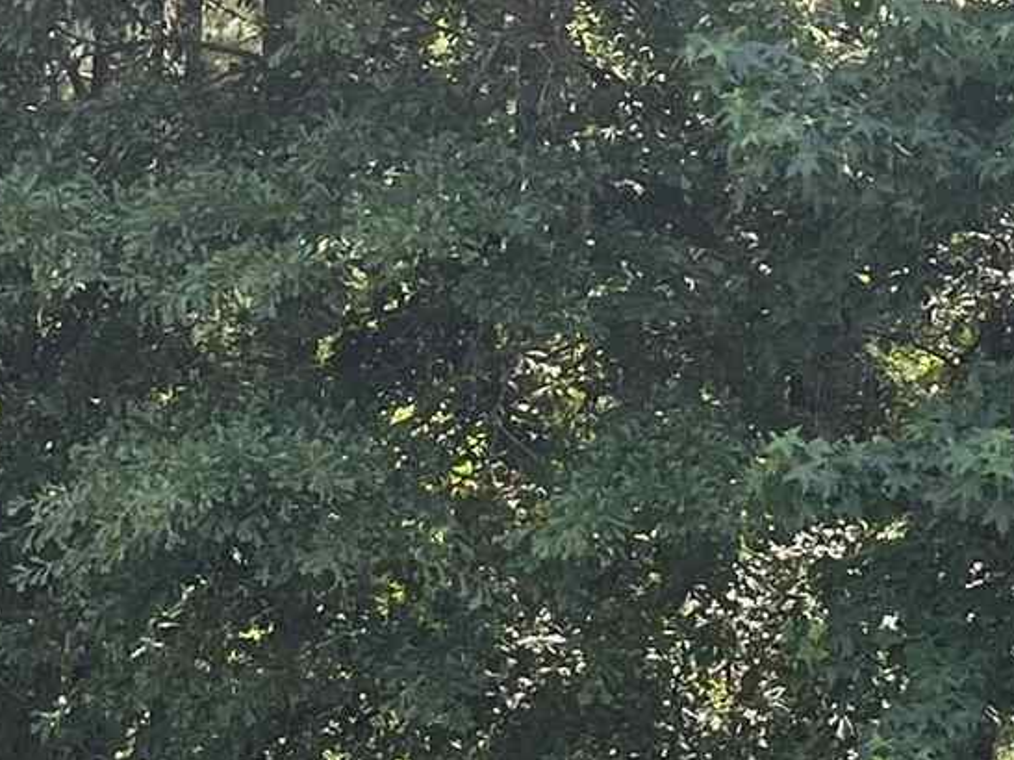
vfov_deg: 10.2
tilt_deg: +4.8
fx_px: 4276
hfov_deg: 13.5
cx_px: 506
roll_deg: -1.1
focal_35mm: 146
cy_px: 441
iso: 50
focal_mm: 5.7
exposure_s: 1/594
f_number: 1.5
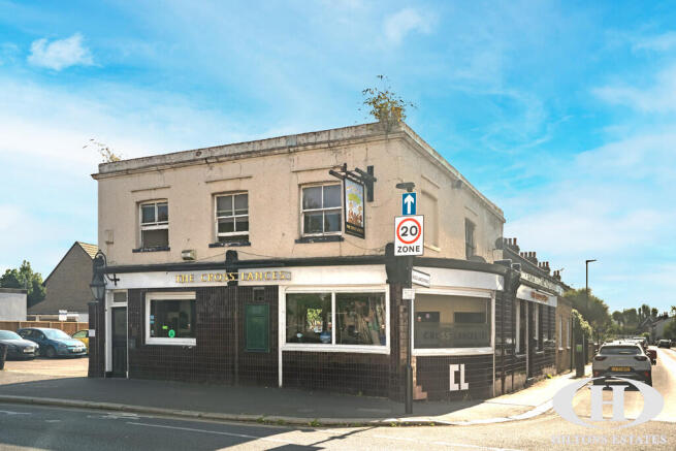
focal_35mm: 29
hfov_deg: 63.6
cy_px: 226
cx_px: 338
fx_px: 545
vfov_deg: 45.0
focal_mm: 29
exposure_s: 1/6400
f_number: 8
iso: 400
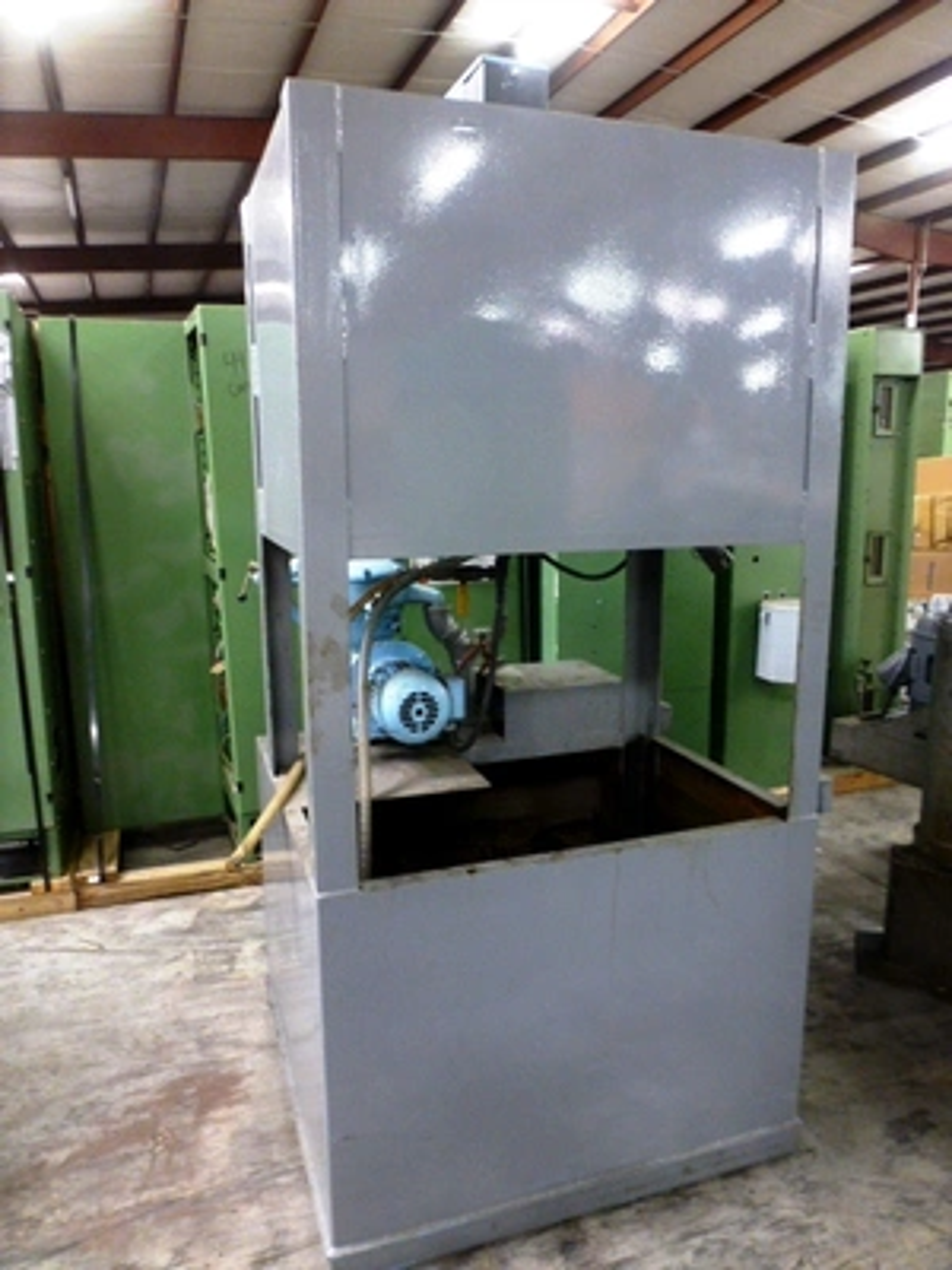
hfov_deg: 56.8
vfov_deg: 71.6
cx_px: 476
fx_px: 880
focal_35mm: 24
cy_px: 635
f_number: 3.3
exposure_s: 1/6
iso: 400
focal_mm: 4.3
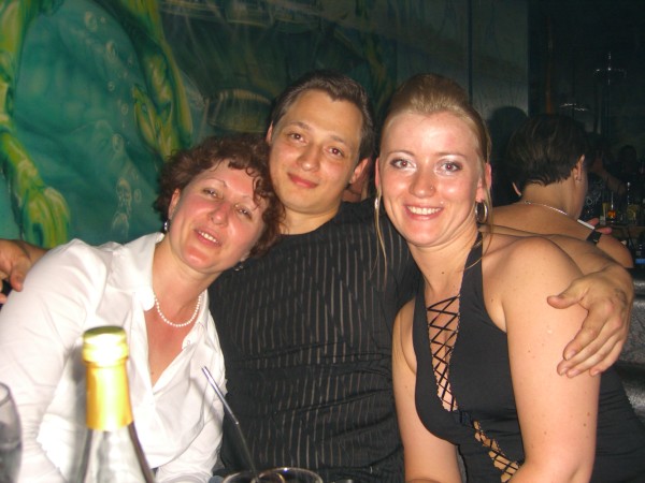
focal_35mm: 38
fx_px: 708
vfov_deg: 37.7
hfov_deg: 49.0
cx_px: 322
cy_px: 242
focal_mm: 7.9
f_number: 2.8
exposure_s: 1/60
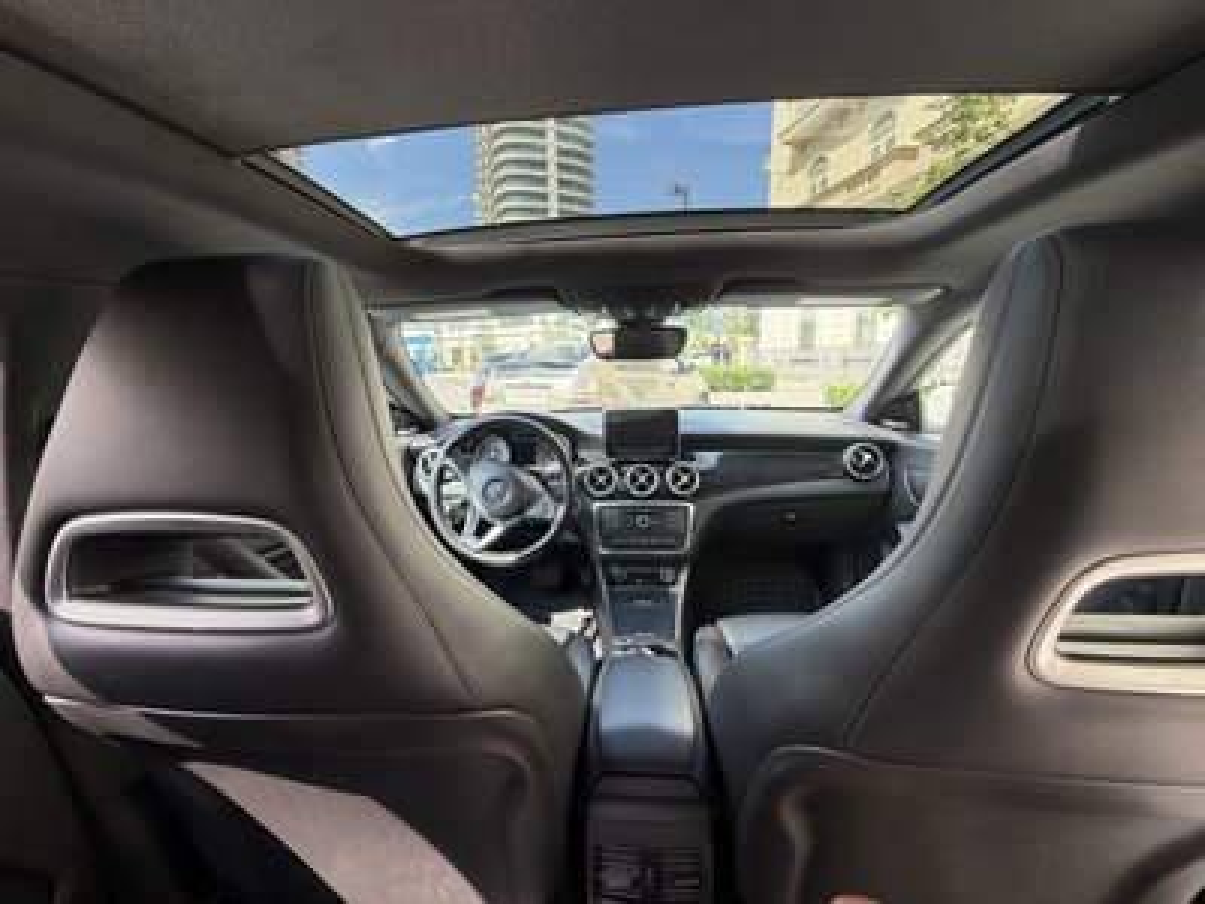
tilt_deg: -11.4
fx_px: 487
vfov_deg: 85.7
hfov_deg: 102.1
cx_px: 602
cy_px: 452
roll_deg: +1.1
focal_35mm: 14
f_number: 2.2
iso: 80
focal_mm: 2.22
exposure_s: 1/121
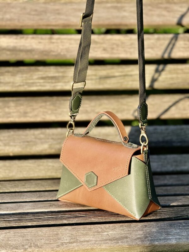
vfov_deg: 16.4
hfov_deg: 12.3
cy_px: 126
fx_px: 874
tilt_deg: -19.0
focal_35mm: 120
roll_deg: -2.9
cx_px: 94
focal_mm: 15.66
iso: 50
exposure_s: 1/159
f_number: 2.8
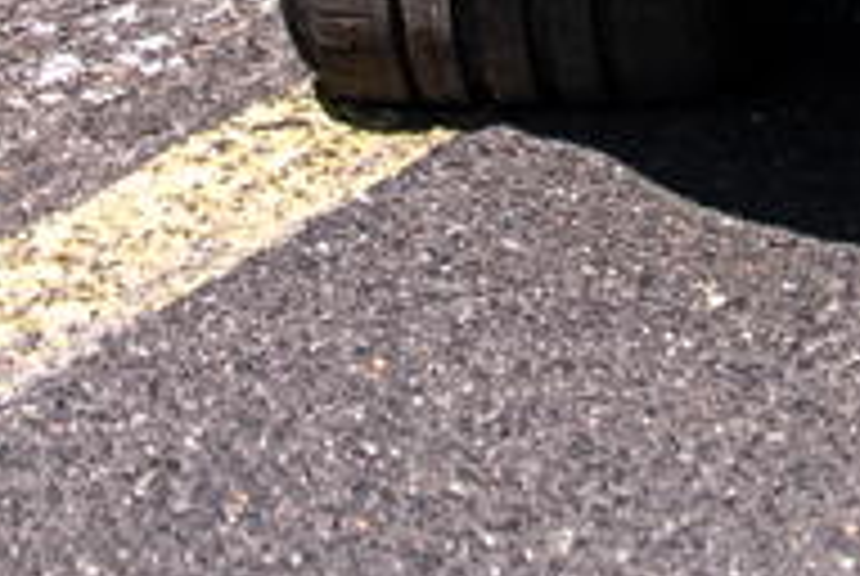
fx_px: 15815
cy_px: -1515
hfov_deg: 3.1
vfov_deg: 2.1
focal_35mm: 661
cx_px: 2270
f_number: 2.8
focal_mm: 70
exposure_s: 1/200
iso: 160
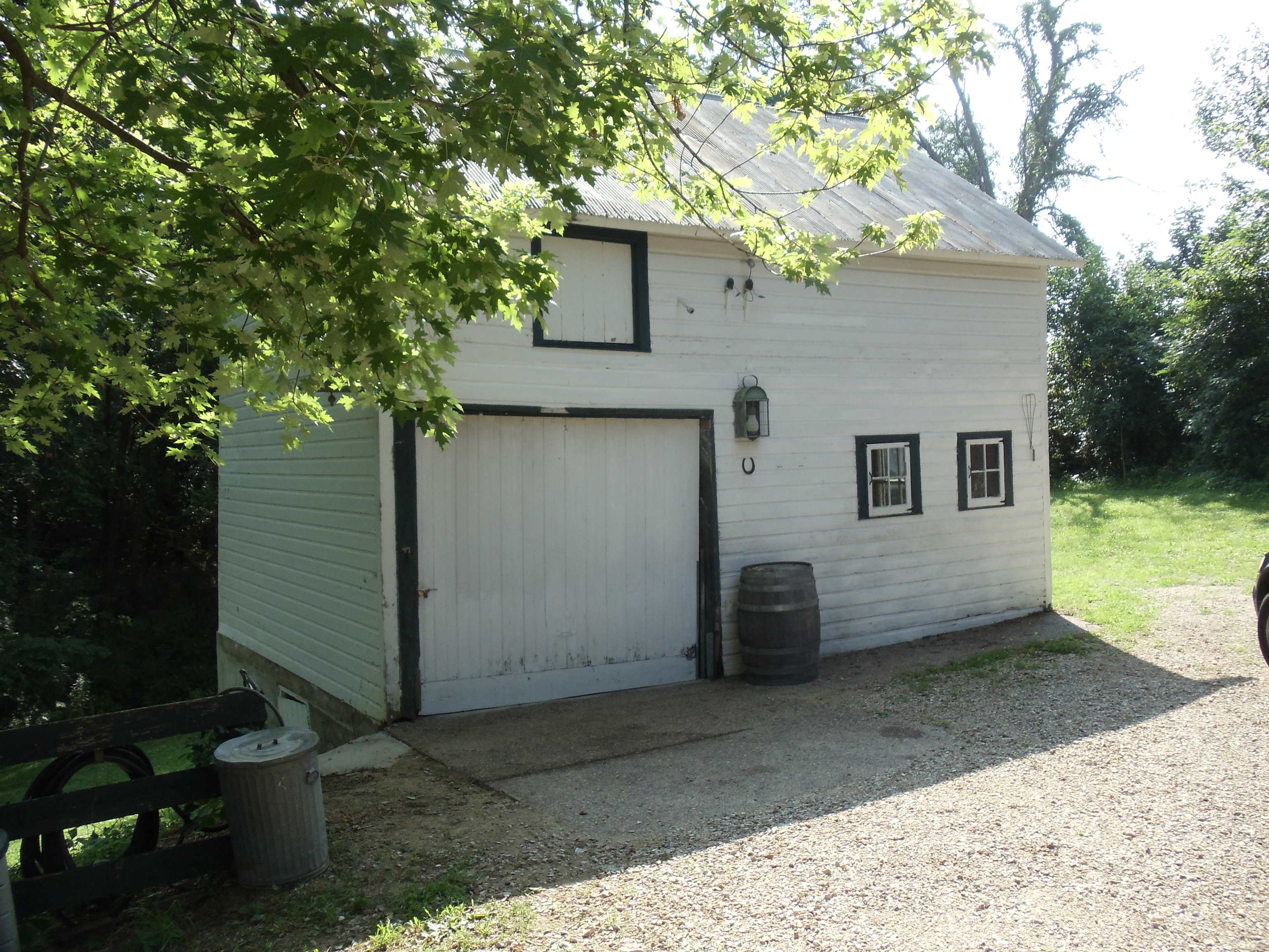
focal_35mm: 44
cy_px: 476
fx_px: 1613
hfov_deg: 42.9
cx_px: 634
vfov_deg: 32.9
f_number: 3.5
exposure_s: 1/320
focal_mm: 6
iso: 100
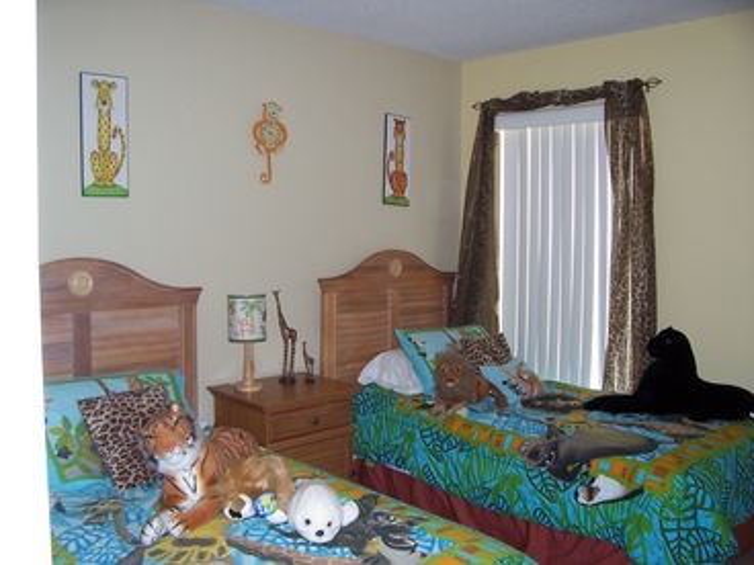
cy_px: 282
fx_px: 741
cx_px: 377
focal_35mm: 34
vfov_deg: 41.8
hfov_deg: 54.0
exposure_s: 1/60
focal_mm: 5.6
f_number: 2.7
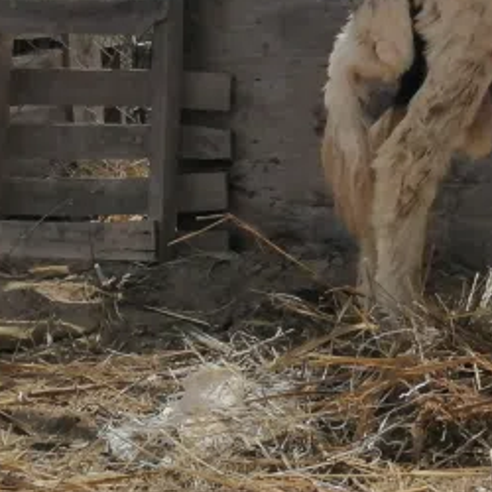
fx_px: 1528
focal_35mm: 95
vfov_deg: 18.0
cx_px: 616
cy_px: 41
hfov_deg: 17.3
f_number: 1.8
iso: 50
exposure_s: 1/1876
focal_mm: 3.95
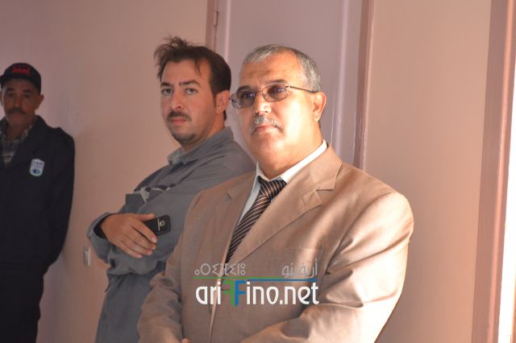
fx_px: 1182
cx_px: 258
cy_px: 172
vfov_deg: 16.5
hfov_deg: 24.6
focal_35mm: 82
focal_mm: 55
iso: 2200
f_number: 5.6
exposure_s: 1/60
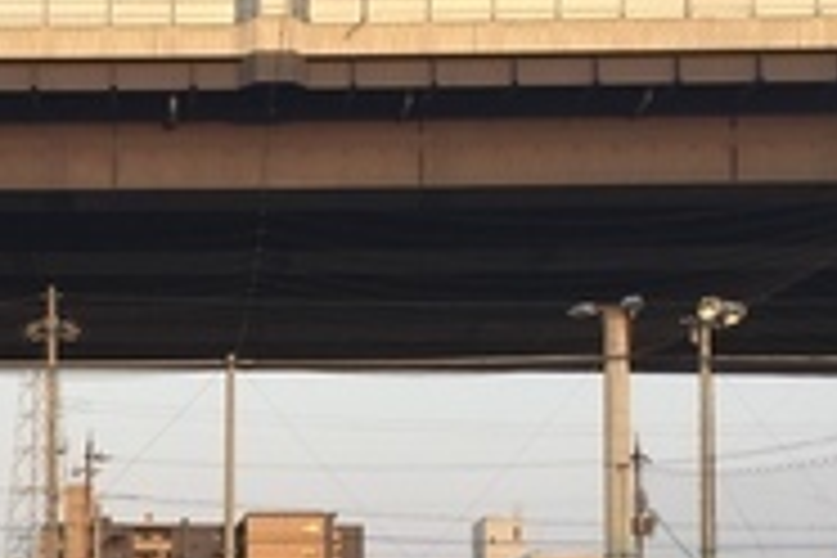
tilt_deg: +4.1
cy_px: 567
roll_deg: +0.4
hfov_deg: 30.0
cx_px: 126
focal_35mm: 65
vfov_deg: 20.2
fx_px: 1511
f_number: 2.2
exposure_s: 1/366
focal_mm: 4.15
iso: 32
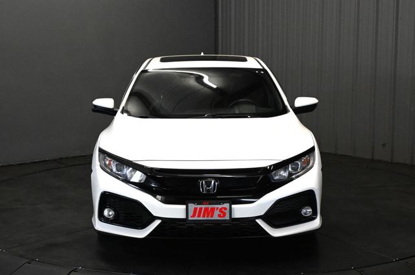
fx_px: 561
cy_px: 138
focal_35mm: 49
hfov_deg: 40.6
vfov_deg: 27.5
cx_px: 208
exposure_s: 1/125
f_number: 5
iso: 2500
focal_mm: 32.5
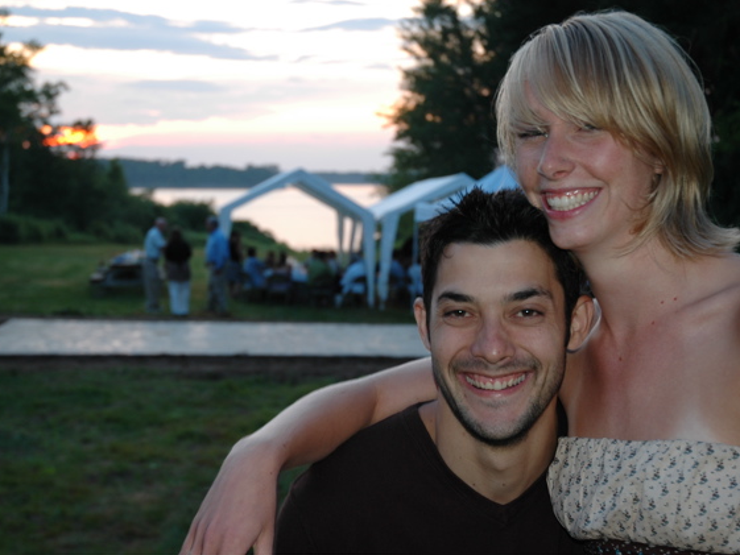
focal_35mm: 58
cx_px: 360
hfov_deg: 33.5
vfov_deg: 25.4
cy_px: 276
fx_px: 1230
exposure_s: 1/50
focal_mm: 35
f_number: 4.2
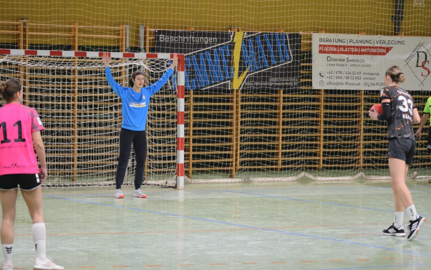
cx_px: 217
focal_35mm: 116
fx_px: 1357
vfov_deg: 11.3
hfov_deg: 18.0
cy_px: 137
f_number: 4.2
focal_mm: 75
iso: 1600
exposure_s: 1/160
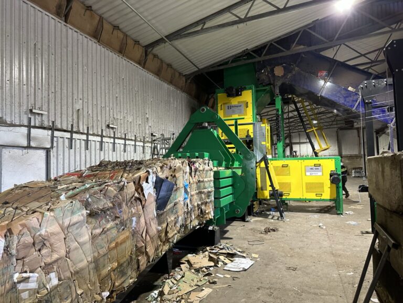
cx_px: 202
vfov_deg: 56.8
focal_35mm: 24
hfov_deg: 71.6
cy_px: 152
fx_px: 279
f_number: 1.78
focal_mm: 6.86
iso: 400
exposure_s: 1/50
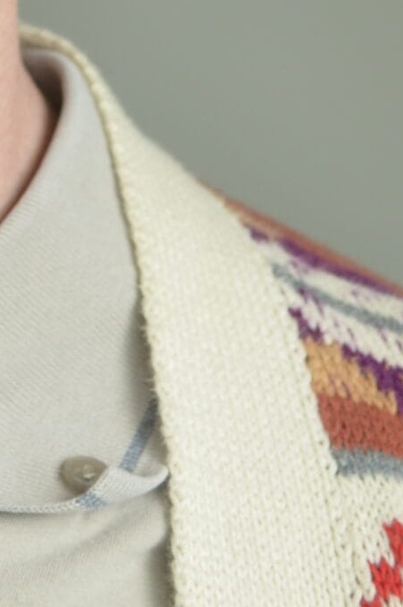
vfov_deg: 10.7
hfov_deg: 7.5
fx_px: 3016
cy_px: -501
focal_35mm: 179
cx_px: -281
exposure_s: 1/60
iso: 180
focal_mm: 32
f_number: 5.6
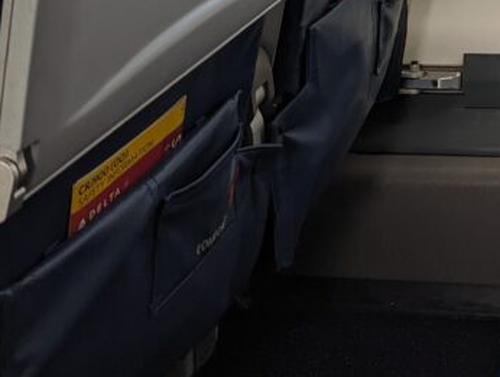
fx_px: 1028
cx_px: 643
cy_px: -173
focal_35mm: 71
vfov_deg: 18.6
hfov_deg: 24.1
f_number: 1.85
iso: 37
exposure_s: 1/566
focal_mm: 6.81
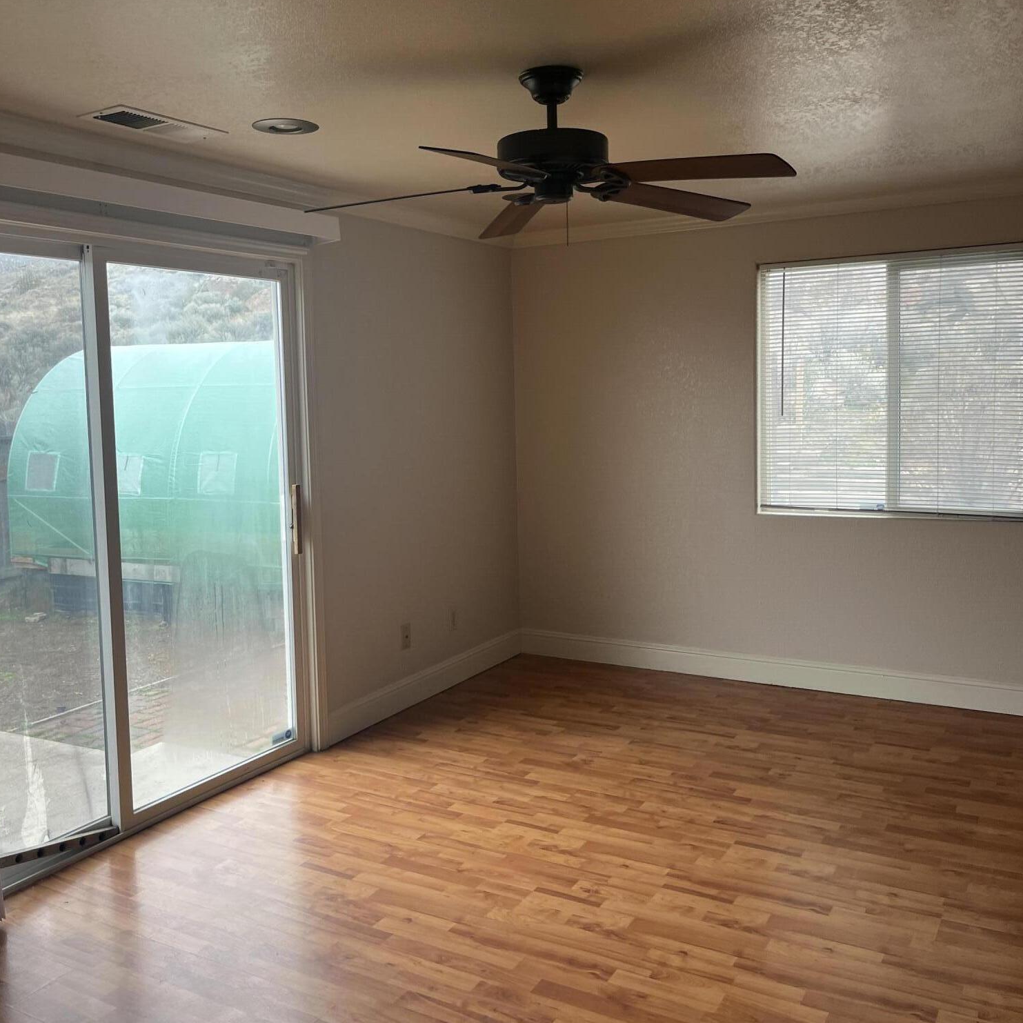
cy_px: 460
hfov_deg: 52.5
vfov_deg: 52.4
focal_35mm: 31
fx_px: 1036
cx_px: 511
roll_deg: +0.7
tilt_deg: -3.9
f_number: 1.6
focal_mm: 5.1
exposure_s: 1/121
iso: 80
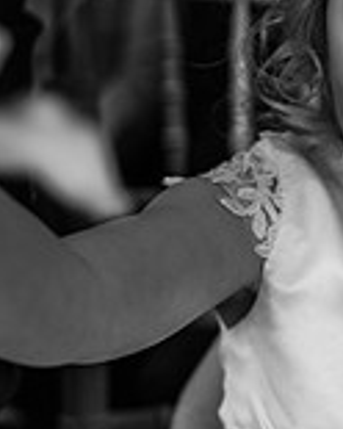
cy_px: 194
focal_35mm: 95
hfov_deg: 15.6
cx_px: 408
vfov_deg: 20.2
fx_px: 1205
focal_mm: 35
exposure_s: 1/200
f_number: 2.2
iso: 320
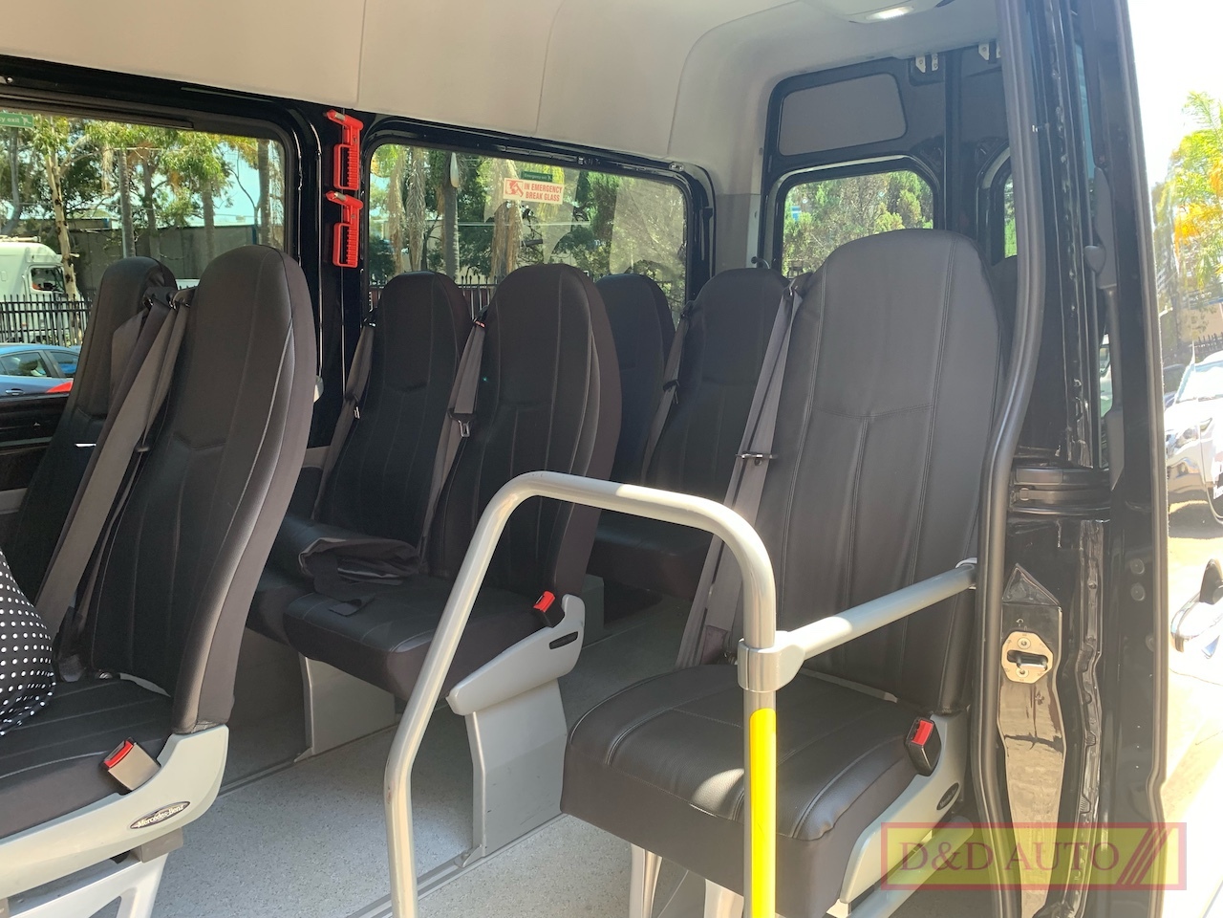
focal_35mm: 26
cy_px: 459
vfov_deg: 53.1
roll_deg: +0.8
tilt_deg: -8.7
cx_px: 612
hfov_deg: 67.3
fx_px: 919
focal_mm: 4.25
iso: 100
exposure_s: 1/121
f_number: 1.8
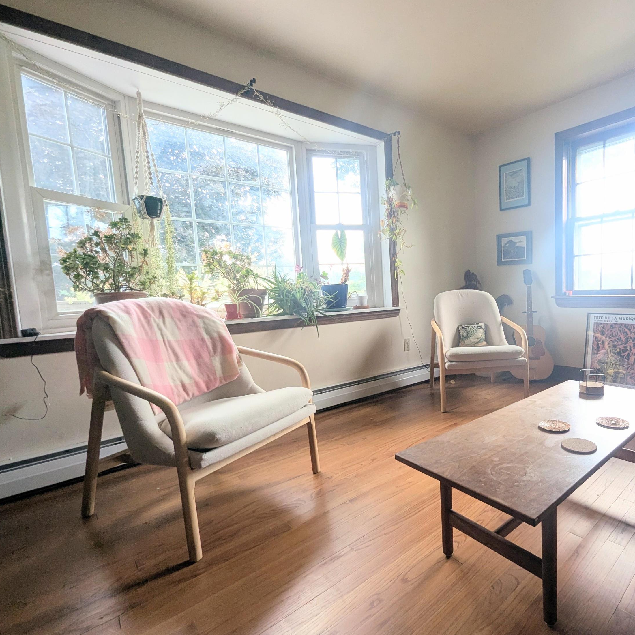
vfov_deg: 87.4
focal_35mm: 16
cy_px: 317
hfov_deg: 83.5
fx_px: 332
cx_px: 438
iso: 215
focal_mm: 1.95
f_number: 2.2
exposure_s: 1/190
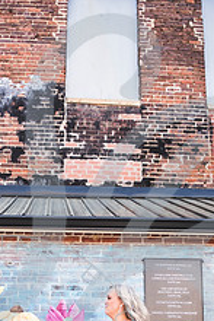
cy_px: 260
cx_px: 74
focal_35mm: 49
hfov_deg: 27.4
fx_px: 436
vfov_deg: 38.7
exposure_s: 1/400
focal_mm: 24
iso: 100
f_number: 2.8
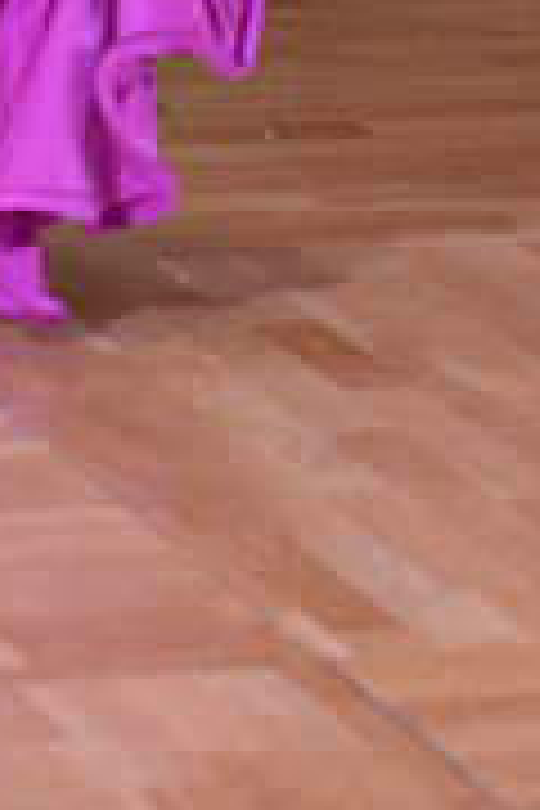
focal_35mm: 373
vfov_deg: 5.5
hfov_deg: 3.7
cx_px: -200
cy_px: -320
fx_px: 8392
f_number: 4.5
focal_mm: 116
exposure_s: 1/200
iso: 1600
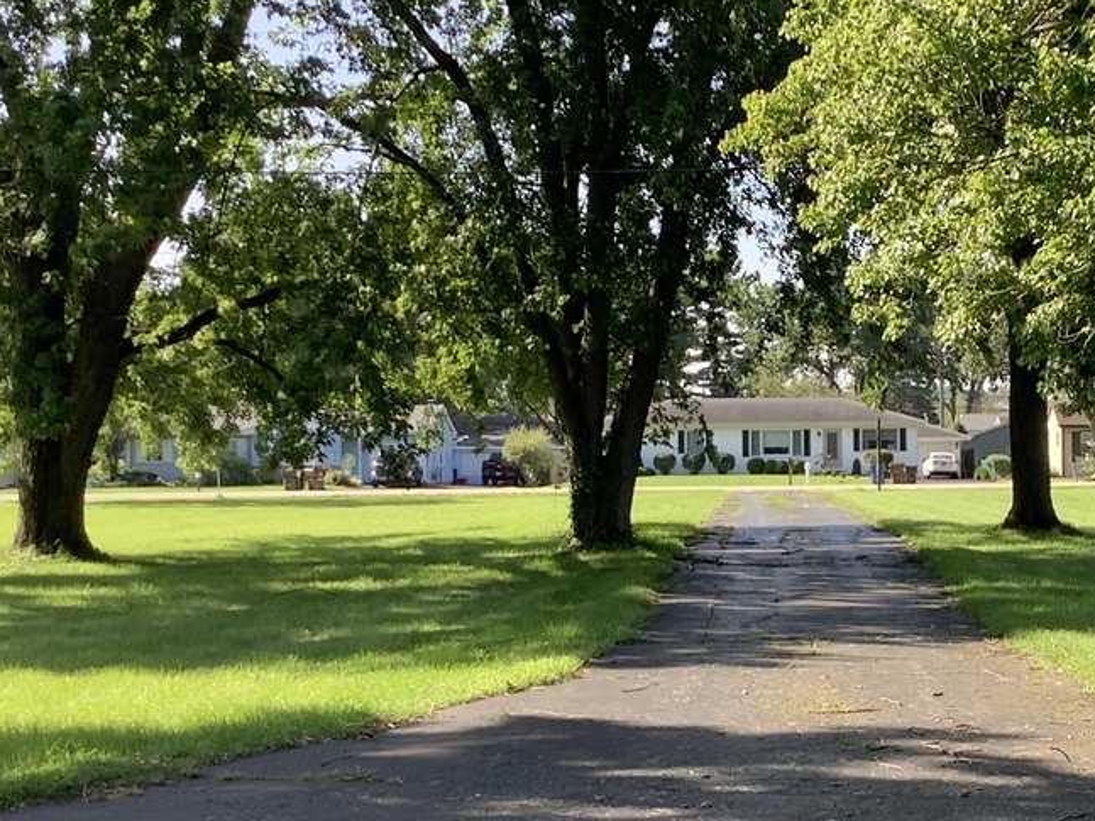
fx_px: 2182
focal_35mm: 69
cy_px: 489
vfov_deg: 21.3
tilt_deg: -3.6
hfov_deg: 27.6
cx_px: 890
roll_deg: -0.3
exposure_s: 1/208
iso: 25
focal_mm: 3.3
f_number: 2.4
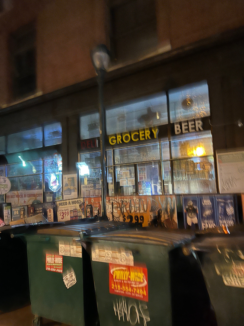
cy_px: 163
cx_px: 122
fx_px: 244
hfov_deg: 53.1
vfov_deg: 67.3
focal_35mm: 26
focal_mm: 5.7
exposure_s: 1/15
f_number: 1.5
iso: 640
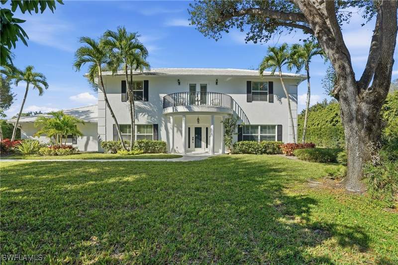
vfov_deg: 73.6
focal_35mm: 16
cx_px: 199
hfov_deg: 96.8
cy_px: 132
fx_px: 177
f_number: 9
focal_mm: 16
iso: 400
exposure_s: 1/2500
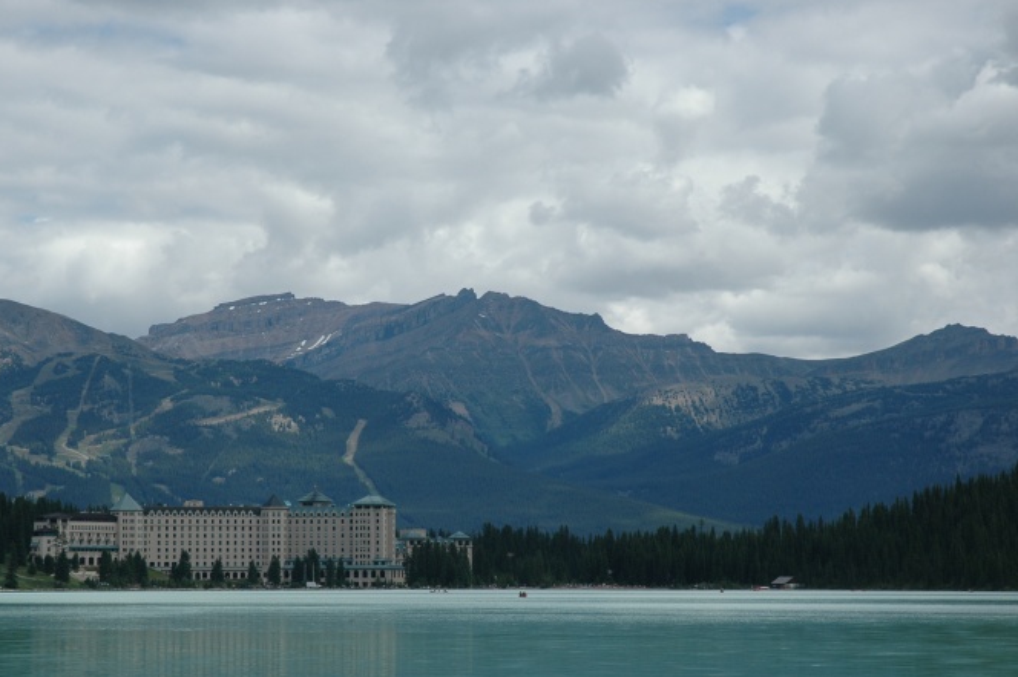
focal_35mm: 112
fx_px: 3165
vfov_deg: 12.2
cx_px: 429
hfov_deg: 18.3
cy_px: 371
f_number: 10
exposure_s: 1/400
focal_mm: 62
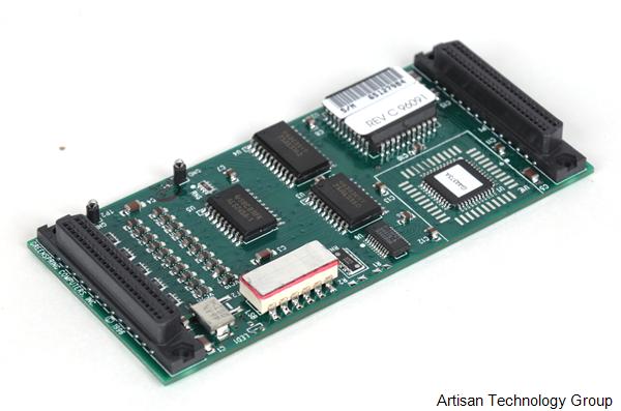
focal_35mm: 158
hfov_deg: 13.1
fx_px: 2710
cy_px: 206
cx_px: 310
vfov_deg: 8.7
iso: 200
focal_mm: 105
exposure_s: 1/200
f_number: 11
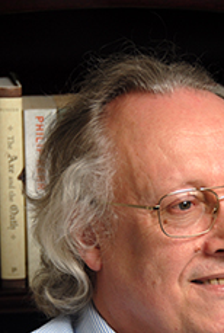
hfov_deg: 5.9
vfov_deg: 8.8
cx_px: 195
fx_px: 2162
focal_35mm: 233
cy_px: 319
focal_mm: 75
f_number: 5
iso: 100
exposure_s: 1/60
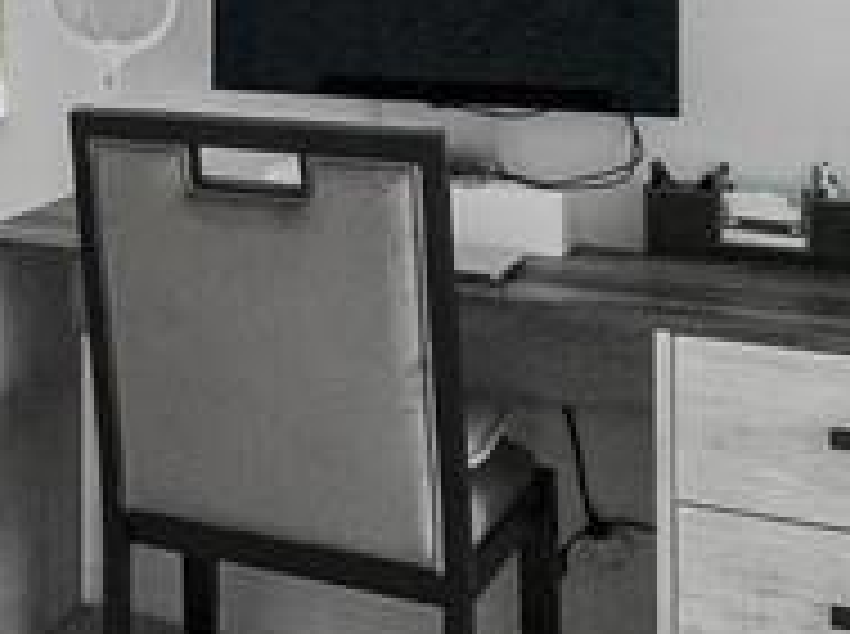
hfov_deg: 18.9
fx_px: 1863
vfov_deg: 19.0
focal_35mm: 76
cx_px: -733
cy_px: 54
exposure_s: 1/240
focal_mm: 2.2
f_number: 2.2
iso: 100
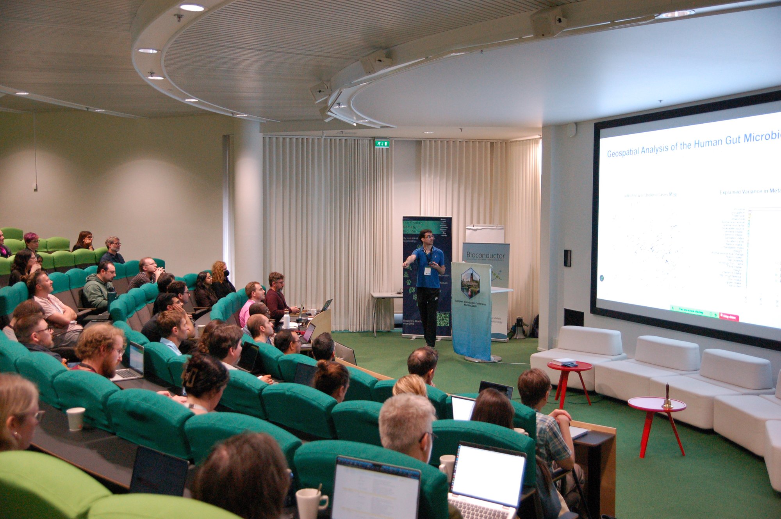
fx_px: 780
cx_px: 390
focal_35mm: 36
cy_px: 260
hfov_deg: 53.2
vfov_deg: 36.8
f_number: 3.5
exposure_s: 1/125
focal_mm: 24
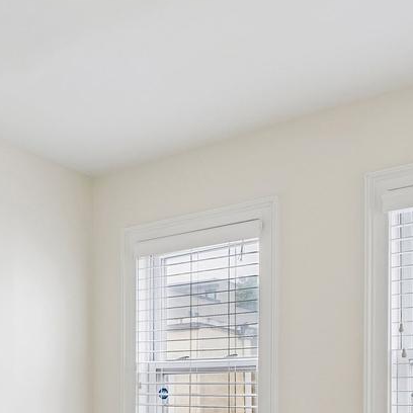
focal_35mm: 45
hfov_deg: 35.0
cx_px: 27
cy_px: 398
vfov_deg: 34.7
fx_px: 607
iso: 400
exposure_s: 1/70
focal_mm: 10
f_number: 8
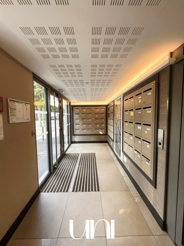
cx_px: 92
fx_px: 99
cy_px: 123
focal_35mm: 14
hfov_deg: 85.7
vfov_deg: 102.1
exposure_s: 1/99
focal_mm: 1.54
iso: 80
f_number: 2.4
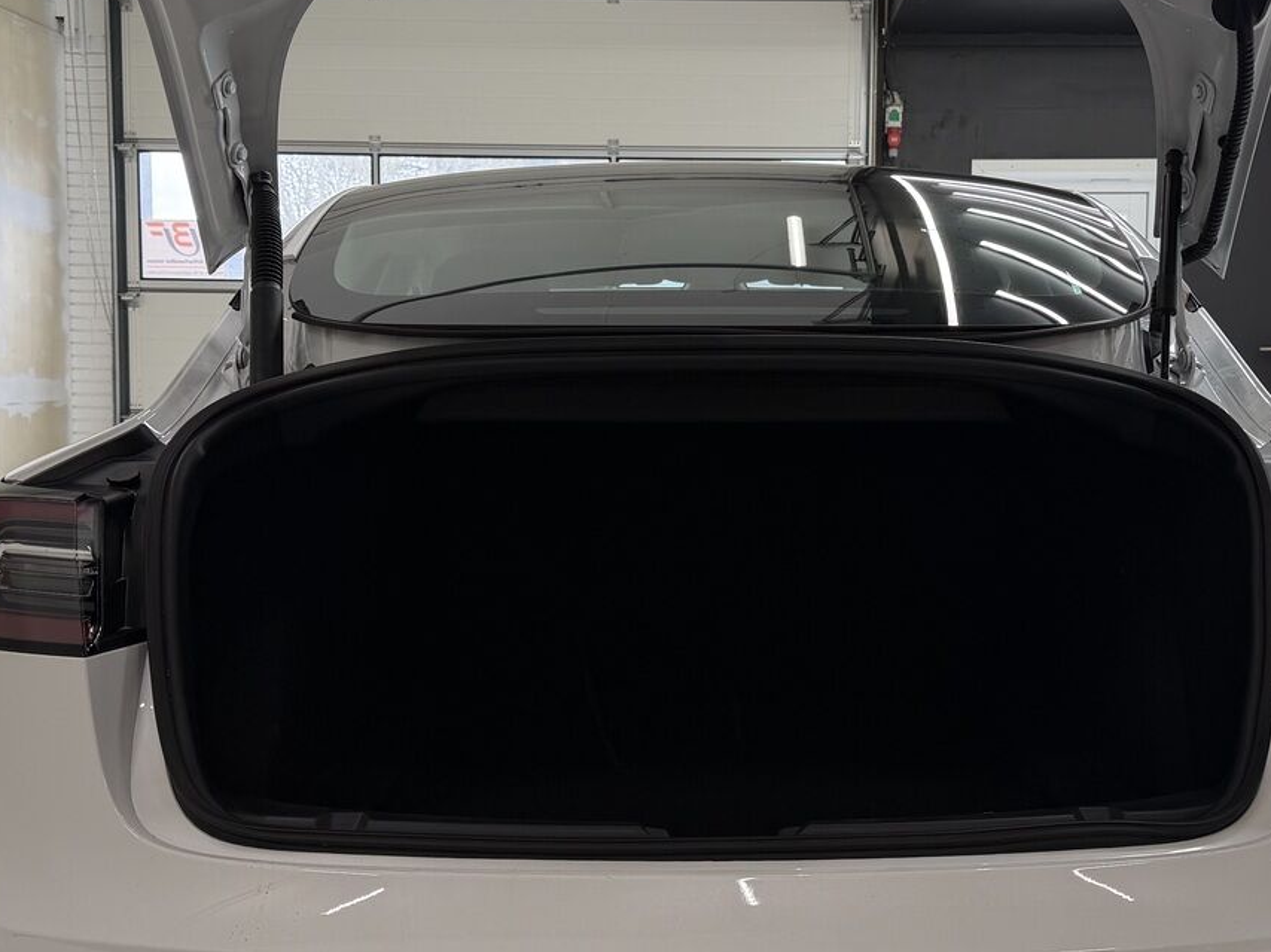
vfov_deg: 30.3
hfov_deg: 39.5
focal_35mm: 48
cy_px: 477
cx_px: 754
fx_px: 1762
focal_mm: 6.76
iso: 64
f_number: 1.78
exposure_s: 1/100
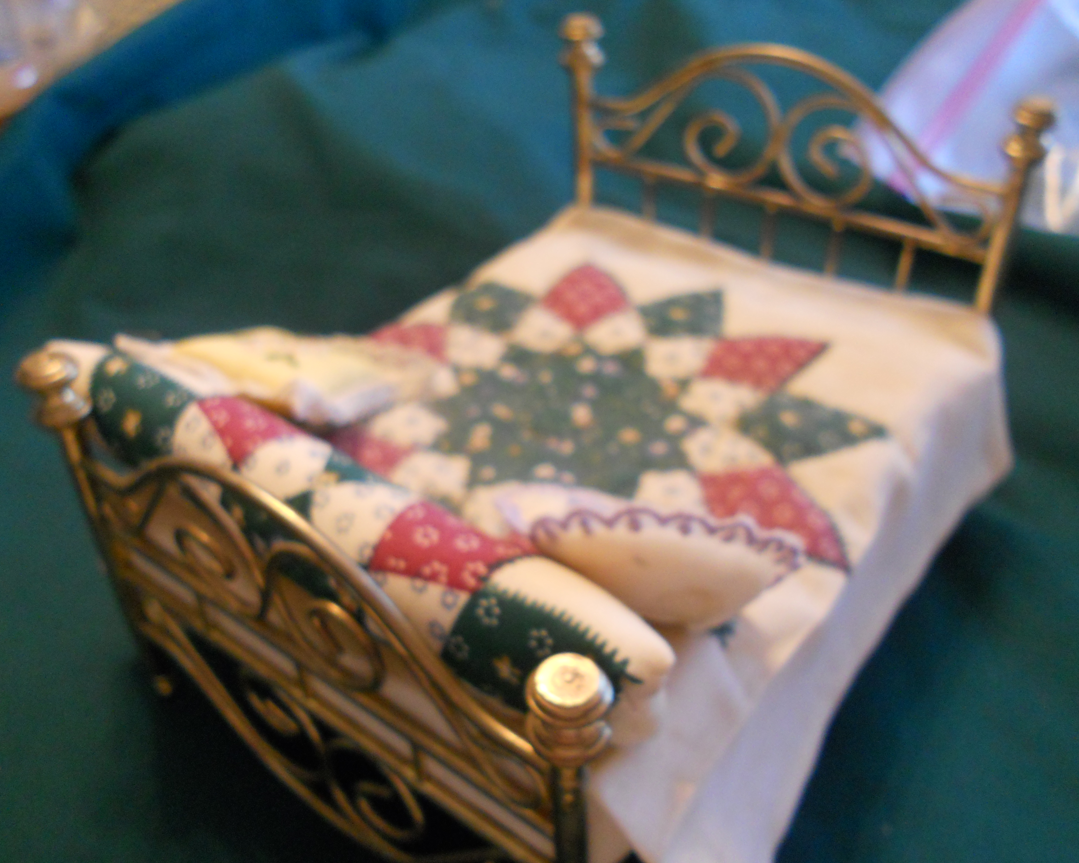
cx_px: 552
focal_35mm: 34
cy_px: 439
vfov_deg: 43.4
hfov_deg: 52.8
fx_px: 1086
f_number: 3.5
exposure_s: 1/25
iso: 400
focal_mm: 5.8
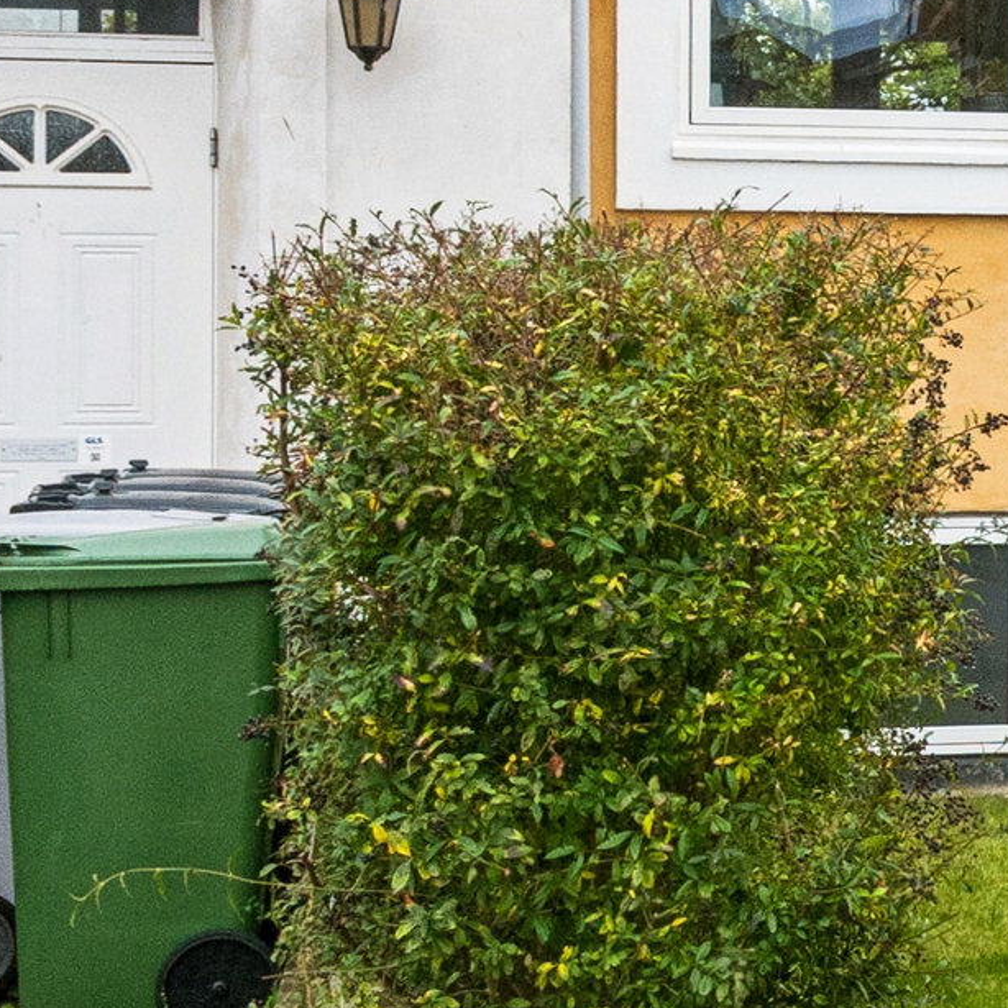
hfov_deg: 11.2
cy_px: -77
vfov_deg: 12.5
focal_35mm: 137
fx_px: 4513
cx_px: 2179
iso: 400
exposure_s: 1/160
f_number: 10
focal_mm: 22
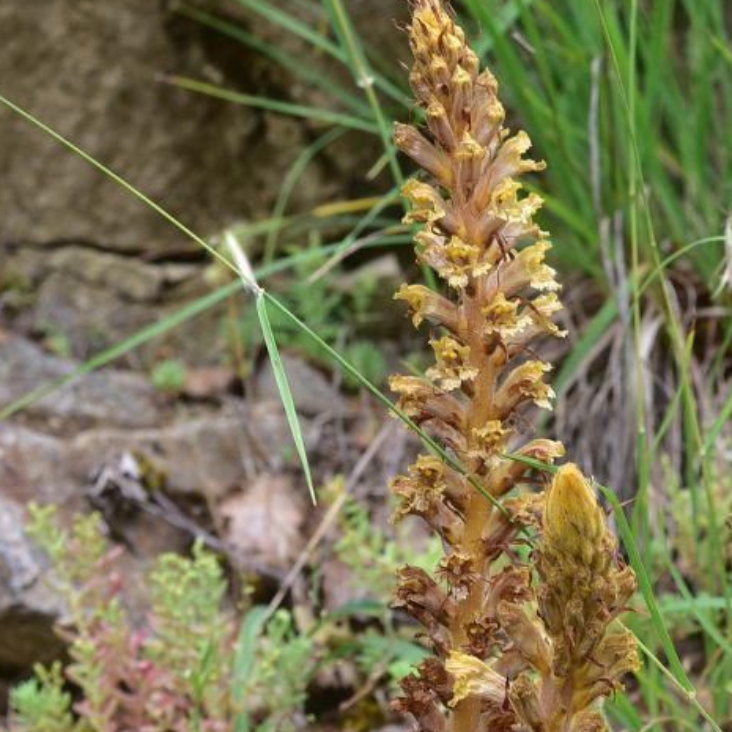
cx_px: 511
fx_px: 1818
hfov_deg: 22.6
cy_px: 754
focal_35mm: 76
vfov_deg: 21.8
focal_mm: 32
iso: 320
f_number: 8
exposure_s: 1/125
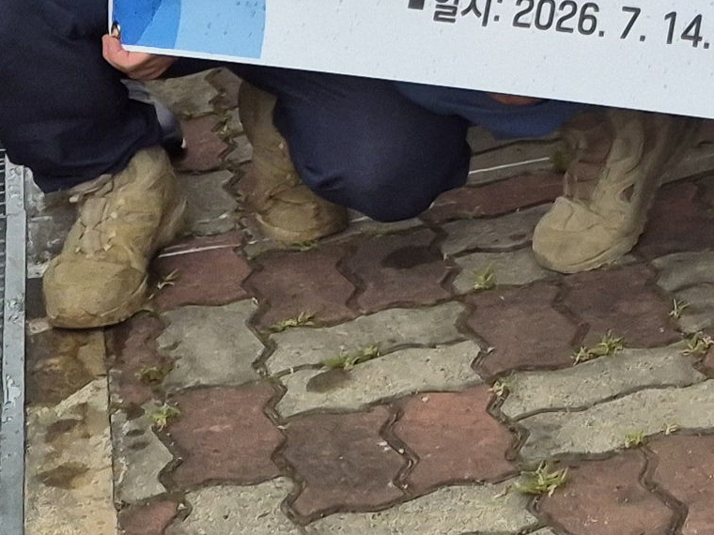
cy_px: -661
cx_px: 1008
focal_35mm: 121
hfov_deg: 15.3
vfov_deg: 10.8
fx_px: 2496
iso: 25
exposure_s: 1/286
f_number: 1.8
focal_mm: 5.4
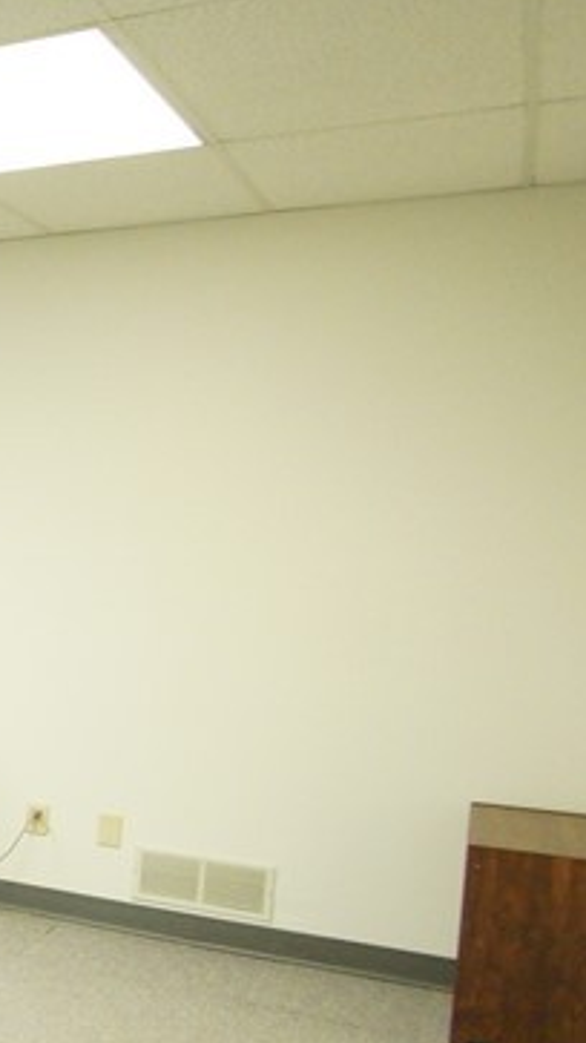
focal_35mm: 47
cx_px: -784
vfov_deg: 43.5
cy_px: 618
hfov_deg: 15.4
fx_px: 1299
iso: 1600
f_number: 4
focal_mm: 10
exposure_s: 1/60
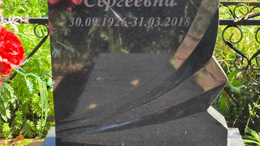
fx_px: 434
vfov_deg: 19.0
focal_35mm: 63
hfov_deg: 33.3
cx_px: 141
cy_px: 36
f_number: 1.7
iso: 50
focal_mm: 4.71
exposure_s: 1/240
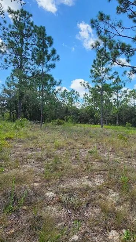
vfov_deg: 81.0
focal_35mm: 22
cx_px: 88
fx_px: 141
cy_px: 111
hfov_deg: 50.8
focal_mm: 2.2
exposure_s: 1/955
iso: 50
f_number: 2.2
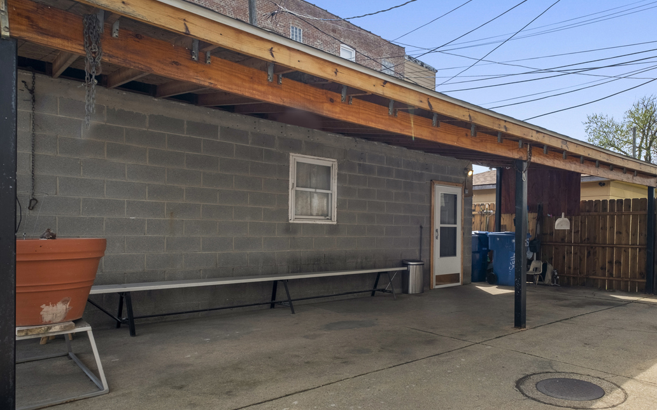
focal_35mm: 24
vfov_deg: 50.8
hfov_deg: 73.2
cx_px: 421
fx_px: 430
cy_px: 240
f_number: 9
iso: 320
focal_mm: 10
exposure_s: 1/70
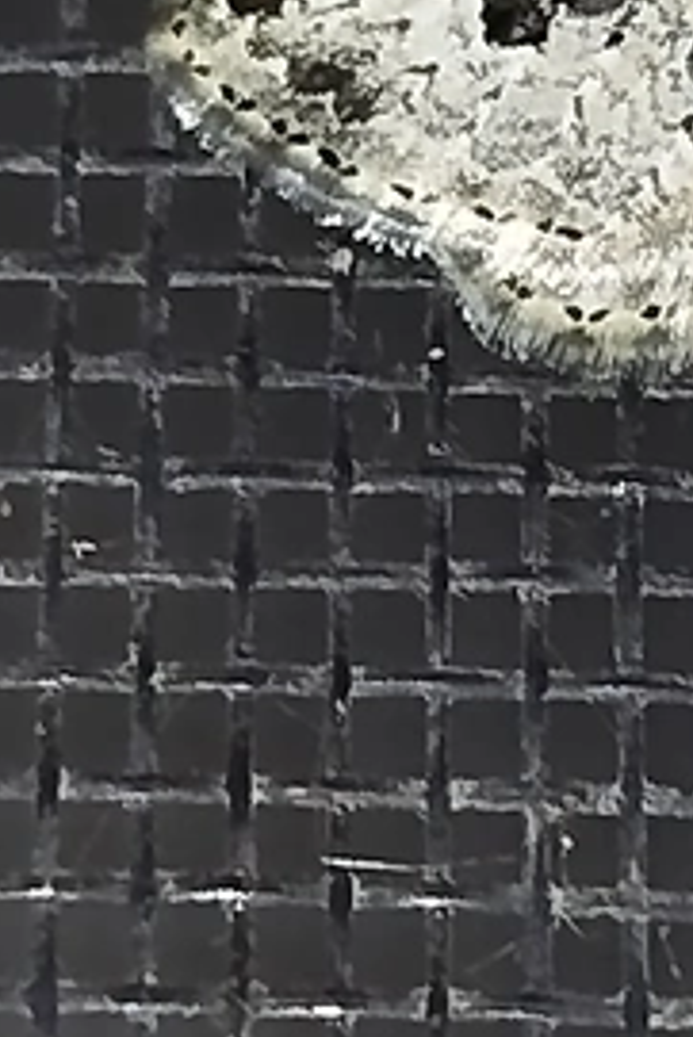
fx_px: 6229
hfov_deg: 6.3
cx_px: 812
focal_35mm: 216
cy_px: 283
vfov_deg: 9.5
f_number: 1.7
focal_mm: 5.31
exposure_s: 1/50
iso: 200
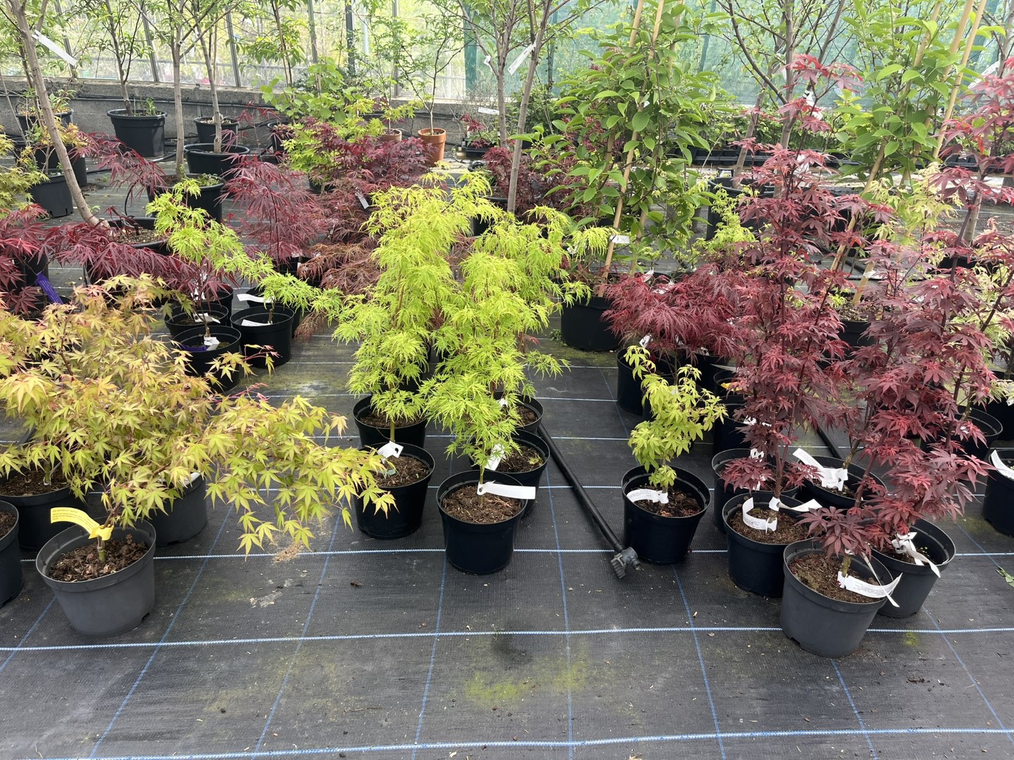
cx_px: 507
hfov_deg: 67.3
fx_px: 762
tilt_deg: -28.0
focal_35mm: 26
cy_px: 380
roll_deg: -2.9
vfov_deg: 53.1
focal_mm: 5.1
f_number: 1.6
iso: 50
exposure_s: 1/424
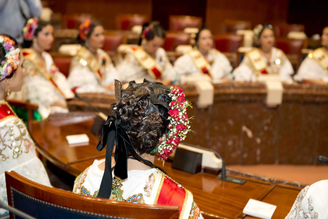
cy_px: 110
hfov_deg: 32.4
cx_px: 164
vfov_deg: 21.9
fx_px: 565
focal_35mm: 62
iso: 800
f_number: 4
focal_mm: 62
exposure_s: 1/50
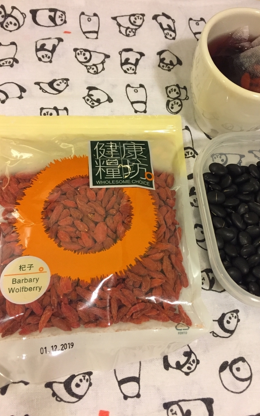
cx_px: 155
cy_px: 207
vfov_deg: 61.2
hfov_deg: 40.5
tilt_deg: -65.8
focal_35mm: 31
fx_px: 351
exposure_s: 1/33
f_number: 2.2
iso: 320
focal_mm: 4.15
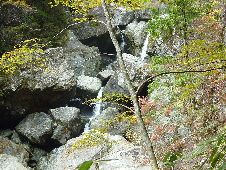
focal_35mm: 63
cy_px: 85
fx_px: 411
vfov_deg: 23.3
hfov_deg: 30.7
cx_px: 113
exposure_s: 1/125
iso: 160
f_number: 3.5
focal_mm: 5.7
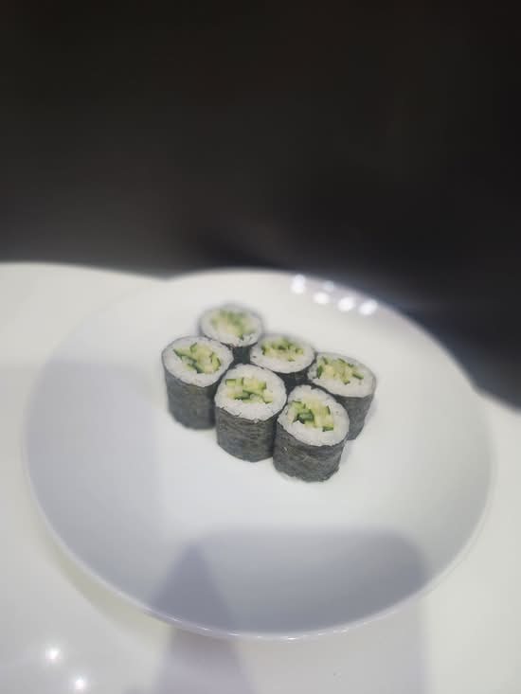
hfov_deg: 58.9
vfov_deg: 73.9
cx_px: 260
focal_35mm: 23
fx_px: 461
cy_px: 347
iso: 500
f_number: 1.8
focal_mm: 5.54
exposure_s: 1/100
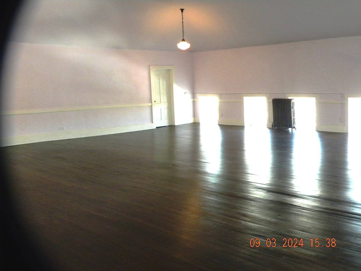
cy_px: 136
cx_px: 180
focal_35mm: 37
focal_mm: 6.6
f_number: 3.2
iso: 400
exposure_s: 1/58.2
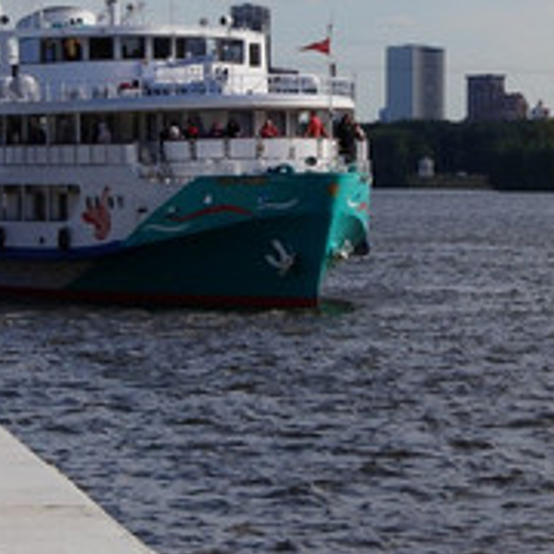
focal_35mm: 272
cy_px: 138
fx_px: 4925
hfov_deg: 6.4
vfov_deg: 6.4
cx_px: 425
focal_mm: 60
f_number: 11
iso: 100
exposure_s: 1/200
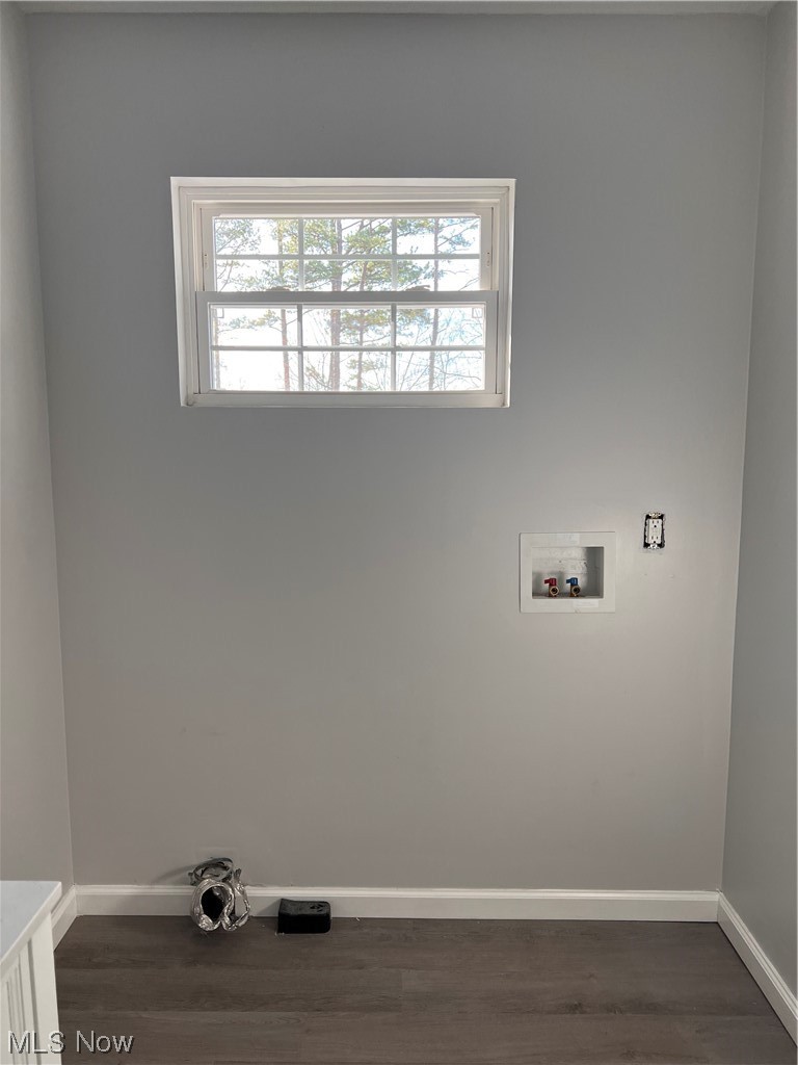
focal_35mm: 26
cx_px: 399
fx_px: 799
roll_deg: +1.2
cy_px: 532
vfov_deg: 67.3
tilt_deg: -6.8
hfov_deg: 53.1
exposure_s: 1/136
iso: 64
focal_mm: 5.7
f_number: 1.5
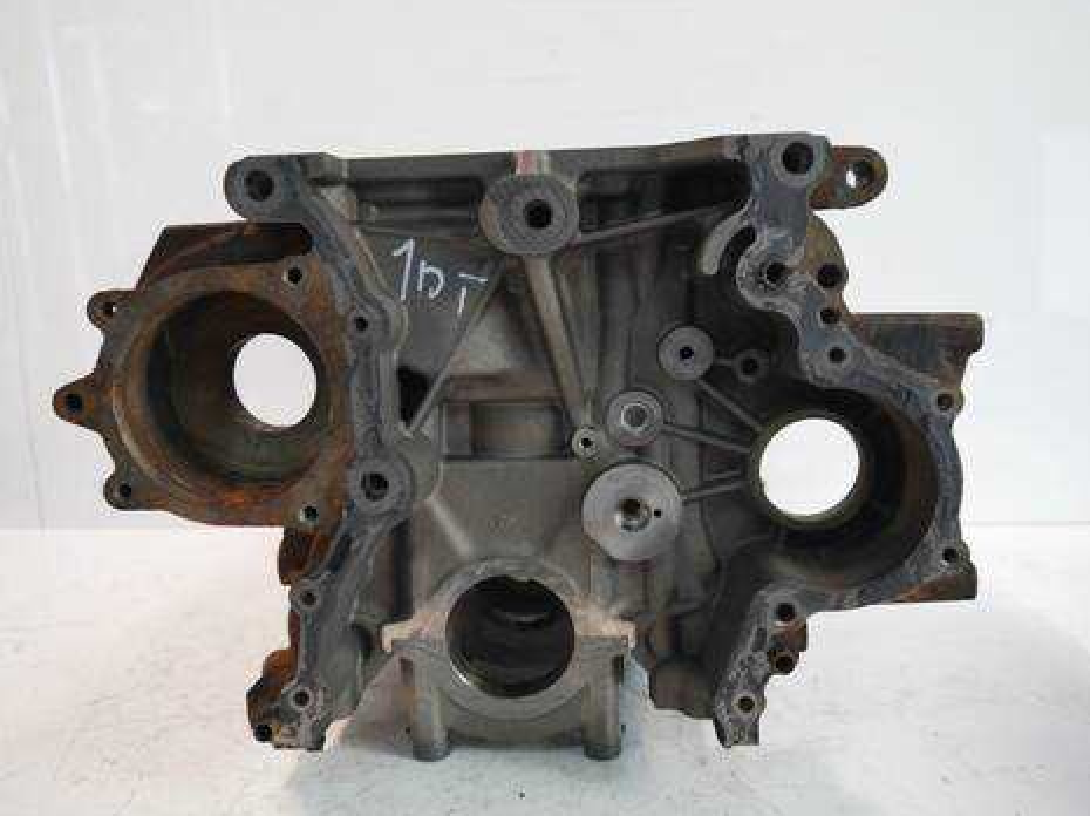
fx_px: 975
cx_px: 544
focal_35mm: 31
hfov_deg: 58.4
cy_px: 396
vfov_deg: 45.4
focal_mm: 15
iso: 500
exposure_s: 1/60
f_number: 3.5
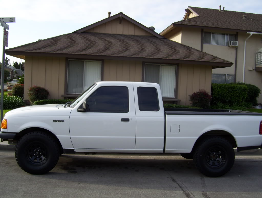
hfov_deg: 51.3
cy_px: 99
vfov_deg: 39.7
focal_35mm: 36
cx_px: 131
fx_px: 273
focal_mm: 6
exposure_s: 1/250
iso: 80
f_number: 4.8
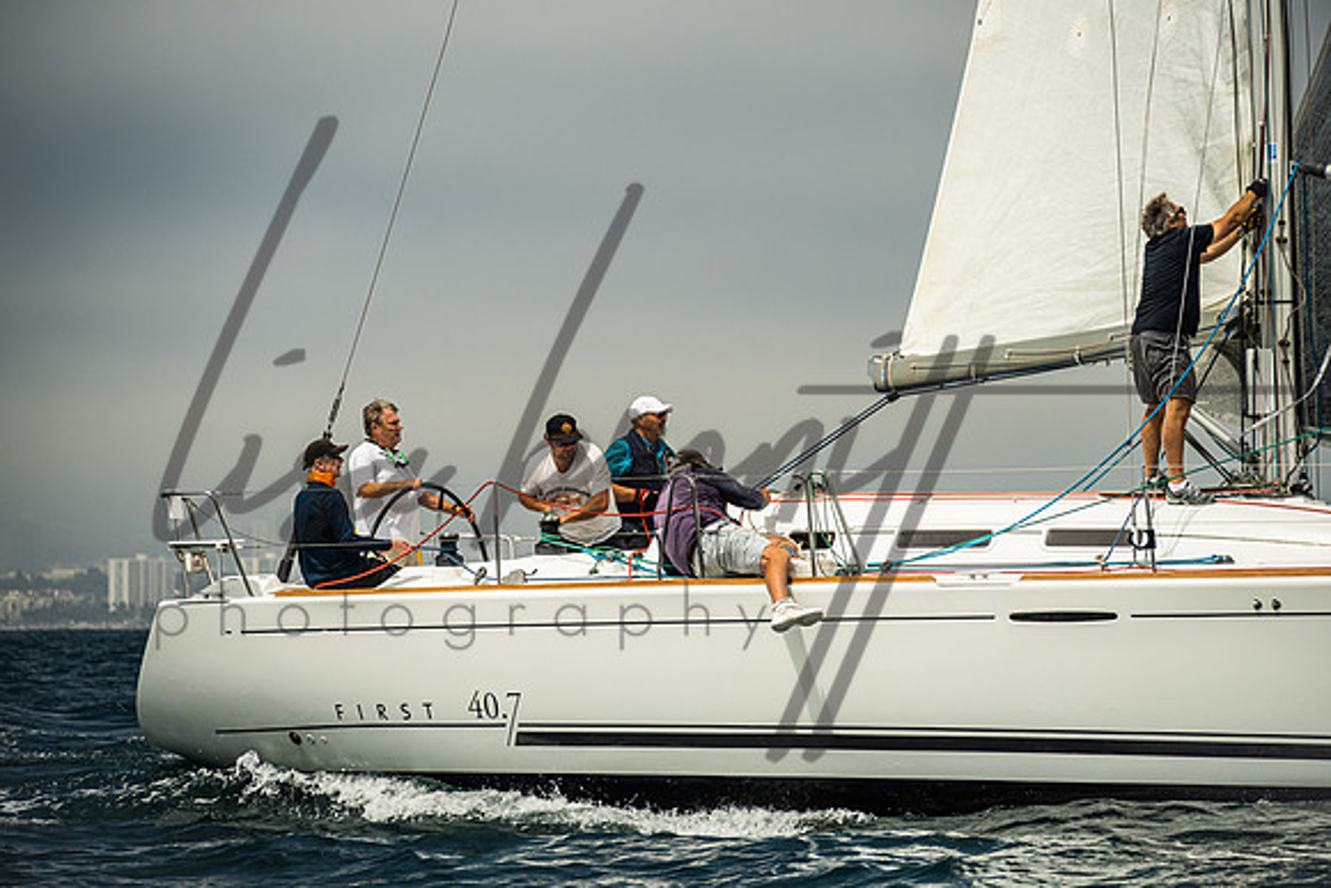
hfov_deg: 10.2
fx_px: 7435
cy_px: 444
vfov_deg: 6.8
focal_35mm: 201
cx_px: 664
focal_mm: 200
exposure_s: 1/1600
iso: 400
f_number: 6.3
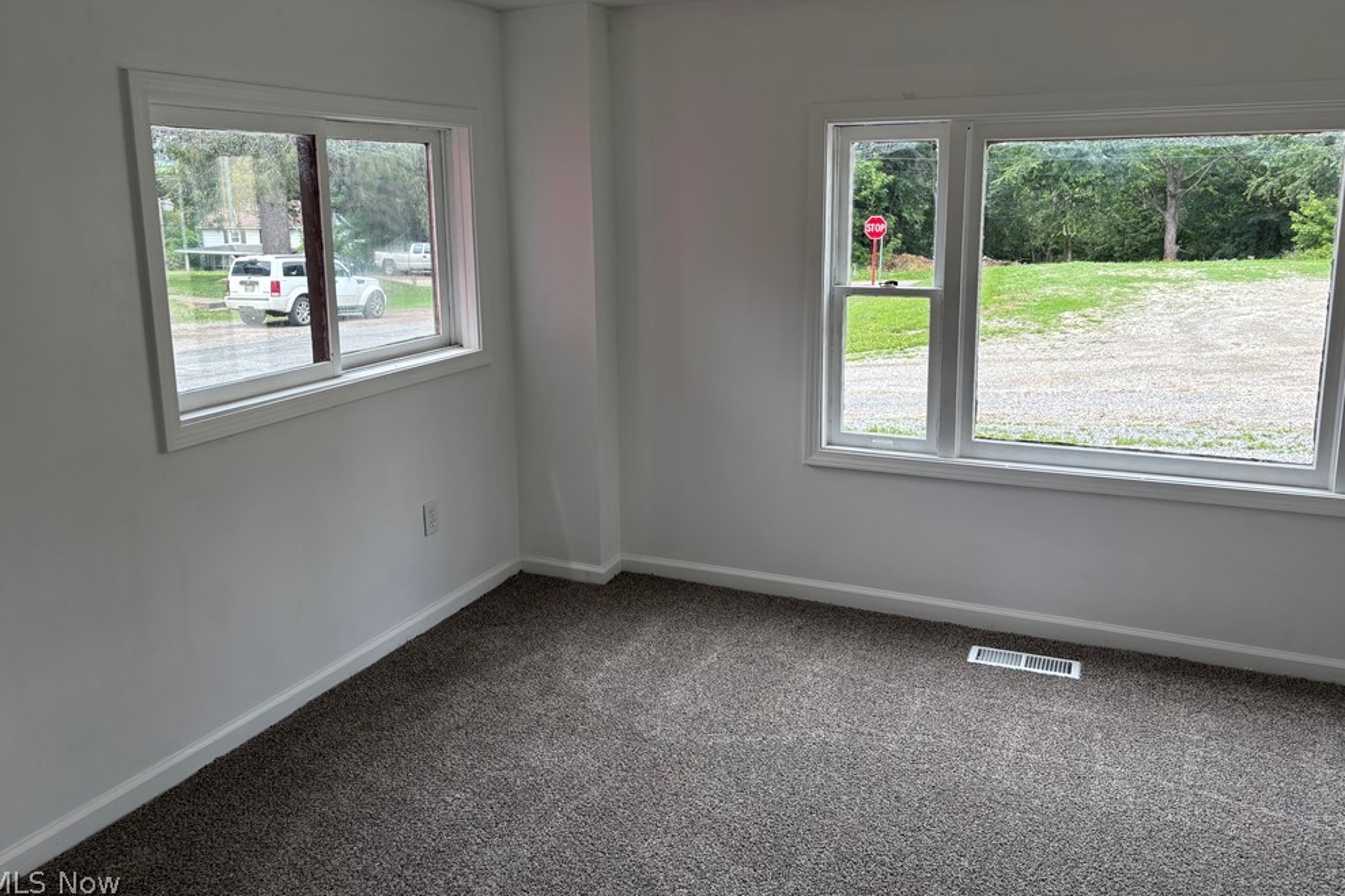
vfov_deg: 46.3
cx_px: 676
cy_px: 383
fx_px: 1046
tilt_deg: -10.2
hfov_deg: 65.5
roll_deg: +0.3
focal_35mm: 28
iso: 50
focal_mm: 5.96
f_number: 1.6
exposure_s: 1/406
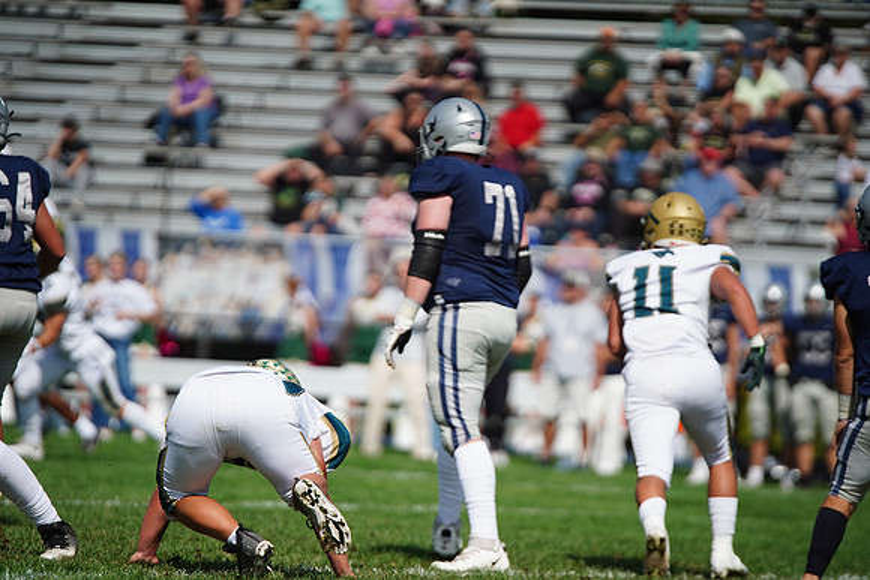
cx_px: 435
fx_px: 7251
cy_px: 290
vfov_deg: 4.6
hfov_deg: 6.9
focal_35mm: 300
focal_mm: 300
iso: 400
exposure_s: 1/8000
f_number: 2.8
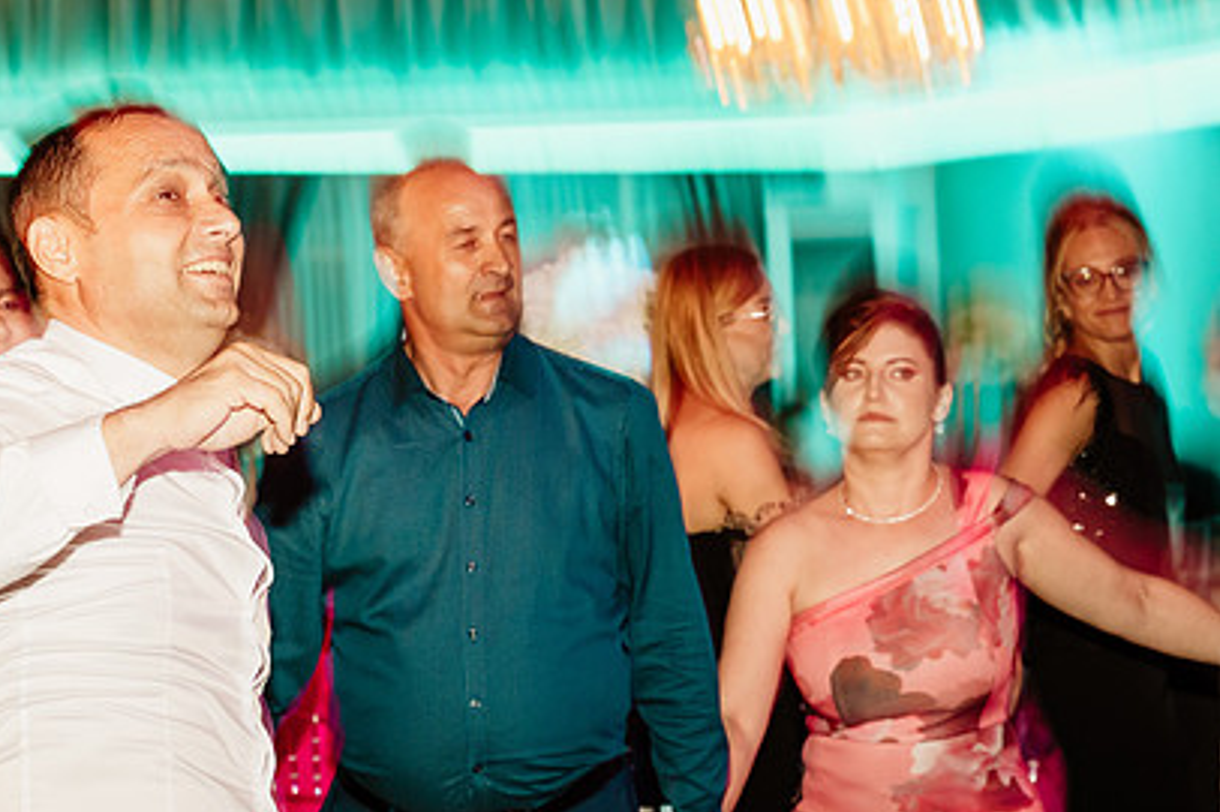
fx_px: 3928
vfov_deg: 11.8
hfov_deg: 17.5
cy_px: 412
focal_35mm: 116
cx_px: 212
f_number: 7.1
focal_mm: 70
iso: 2000
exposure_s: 1/25
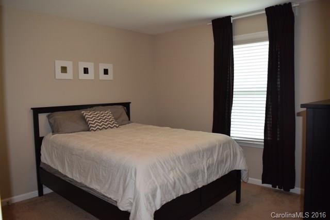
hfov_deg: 67.4
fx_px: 248
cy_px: 110
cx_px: 165
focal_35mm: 27
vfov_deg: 48.0
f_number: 5.6
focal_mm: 18
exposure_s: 1/125
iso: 640
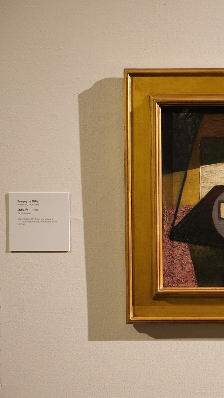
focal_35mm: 48
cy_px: 199
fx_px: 507
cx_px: 302
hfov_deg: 22.0
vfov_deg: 42.9
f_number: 5.6
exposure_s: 1/100
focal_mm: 30
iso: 6400
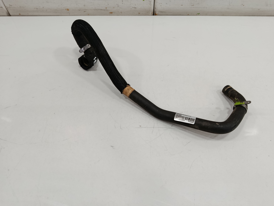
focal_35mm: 24
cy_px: 103
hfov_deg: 71.6
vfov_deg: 56.8
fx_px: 190
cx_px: 137
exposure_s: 1/100
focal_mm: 5.24
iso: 756
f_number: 1.7
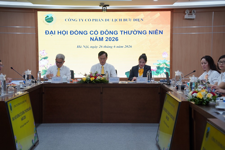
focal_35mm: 70
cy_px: 75
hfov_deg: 28.9
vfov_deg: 19.4
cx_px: 112
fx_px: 437
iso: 800
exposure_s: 1/160
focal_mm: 70
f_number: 4
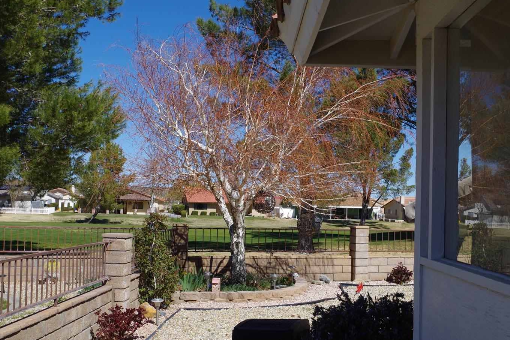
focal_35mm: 43
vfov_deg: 31.2
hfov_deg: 45.4
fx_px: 609
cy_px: 178
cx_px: 258
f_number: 11
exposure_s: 1/125
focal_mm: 26.25
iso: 100
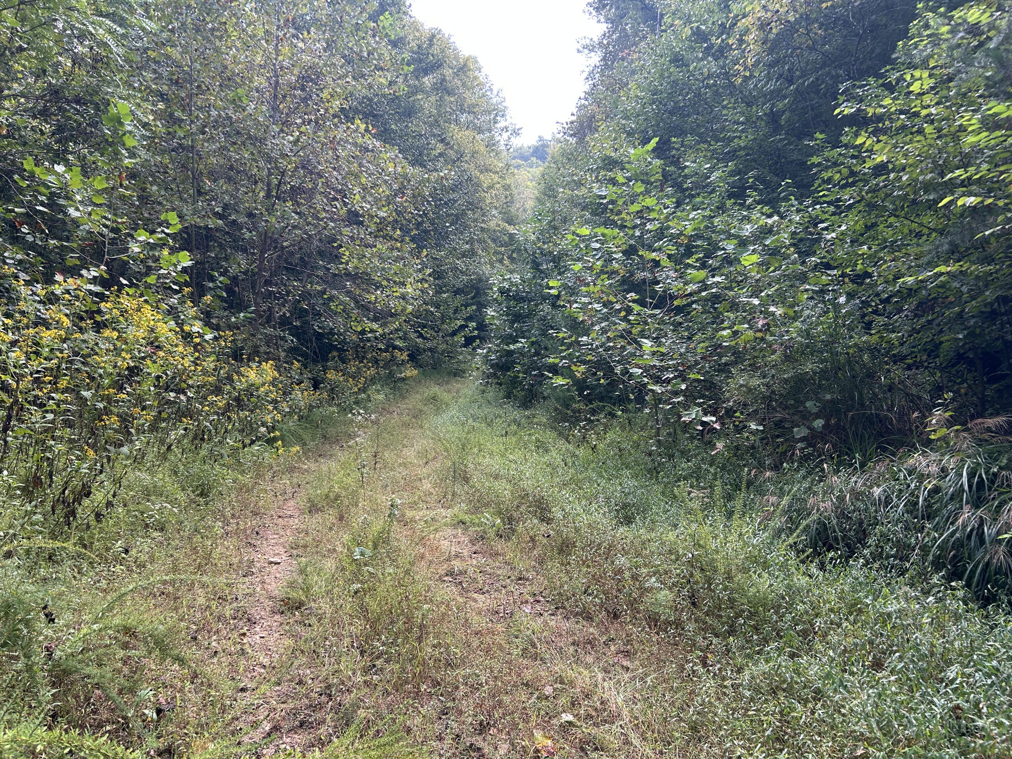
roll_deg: +0.6
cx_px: 506
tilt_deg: +5.4
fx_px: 760
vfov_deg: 53.1
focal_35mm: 26
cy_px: 380
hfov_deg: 67.3
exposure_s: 1/133
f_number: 1.5
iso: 32
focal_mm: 5.7
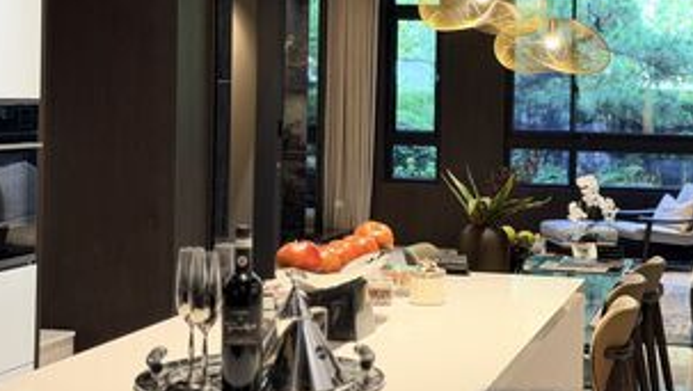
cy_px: 119
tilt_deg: -1.6
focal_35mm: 69
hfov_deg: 30.4
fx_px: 1269
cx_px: 441
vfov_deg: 17.5
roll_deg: -0.7
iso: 125
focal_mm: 6.76
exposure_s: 1/60
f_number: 1.78
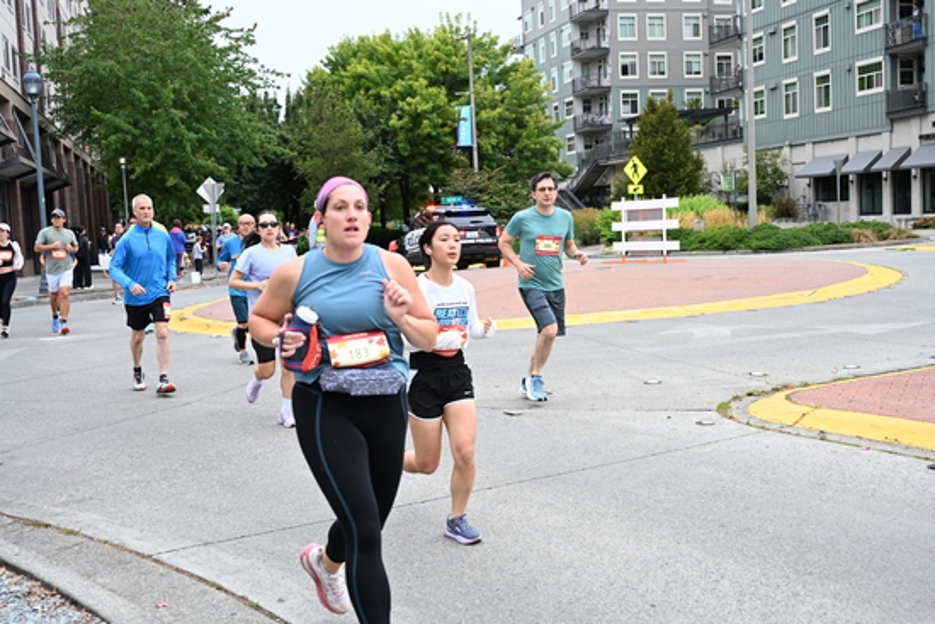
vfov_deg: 31.9
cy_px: 312
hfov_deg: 46.4
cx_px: 468
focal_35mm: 42
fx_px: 1091
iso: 1600
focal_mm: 42
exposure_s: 1/800
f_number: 4
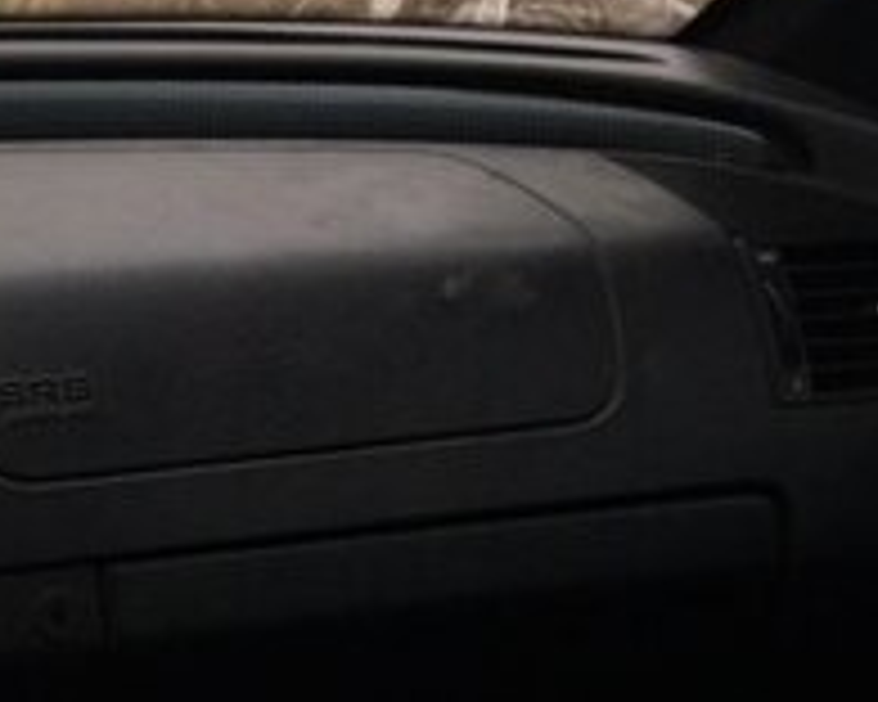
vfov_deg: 14.9
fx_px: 2495
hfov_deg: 17.7
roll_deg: +2.7
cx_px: -482
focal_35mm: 96
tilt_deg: -19.2
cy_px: 1046
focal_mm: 4.15
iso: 32
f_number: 2.2
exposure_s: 1/199
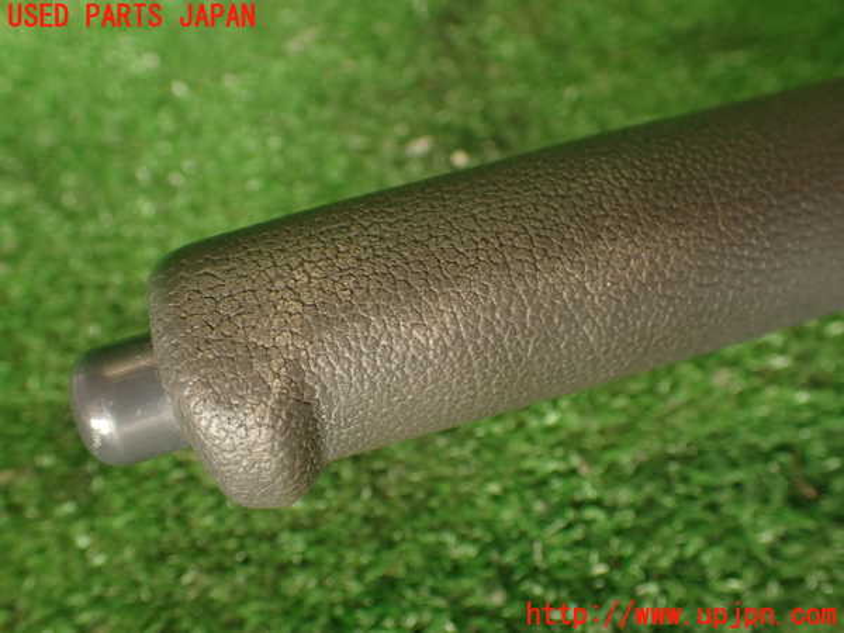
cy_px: 316
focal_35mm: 32
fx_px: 780
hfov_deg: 56.8
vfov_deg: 44.2
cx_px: 422
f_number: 2.4
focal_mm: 5.79
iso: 160
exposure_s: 1/60
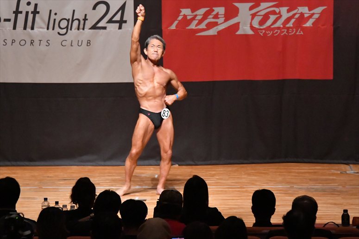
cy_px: 120
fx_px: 2243
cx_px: 180
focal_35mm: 225
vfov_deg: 6.1
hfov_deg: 9.2
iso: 12800
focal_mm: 150
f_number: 5.6
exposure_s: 1/400
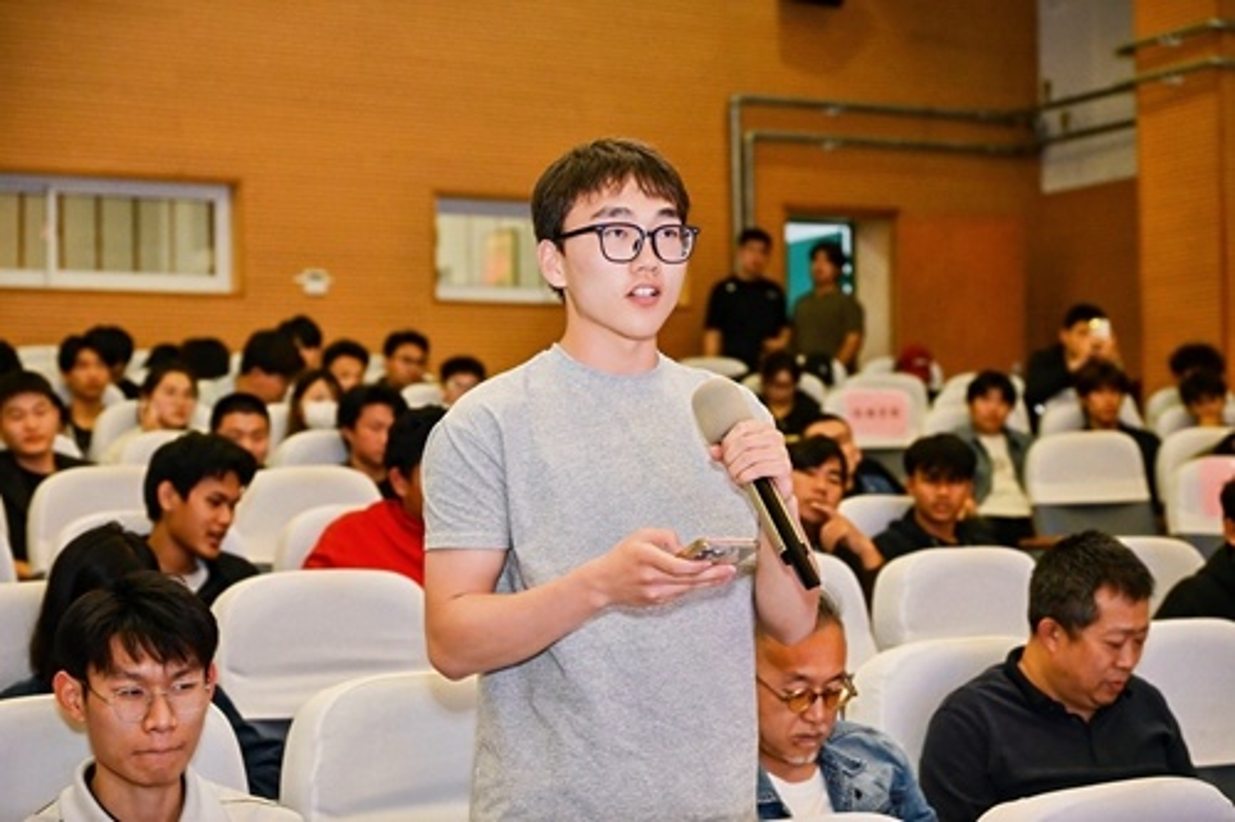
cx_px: 618
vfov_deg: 21.6
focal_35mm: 63
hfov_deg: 31.9
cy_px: 411
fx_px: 2160
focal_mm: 63
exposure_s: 1/200
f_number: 4
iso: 2500
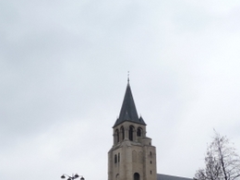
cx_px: 119
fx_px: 354
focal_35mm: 51
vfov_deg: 28.0
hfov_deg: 37.5
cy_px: 141
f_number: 3.5
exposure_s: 1/125
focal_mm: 5.3
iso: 100
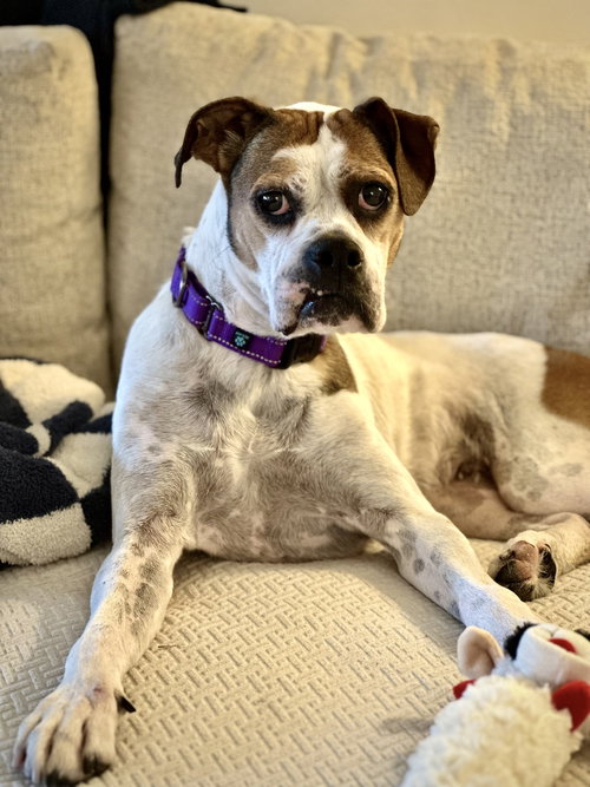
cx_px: 295
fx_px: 1750
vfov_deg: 25.3
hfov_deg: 19.1
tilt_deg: -14.5
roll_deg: +0.5
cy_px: 394
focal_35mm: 77
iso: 400
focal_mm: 9
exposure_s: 1/30
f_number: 2.8
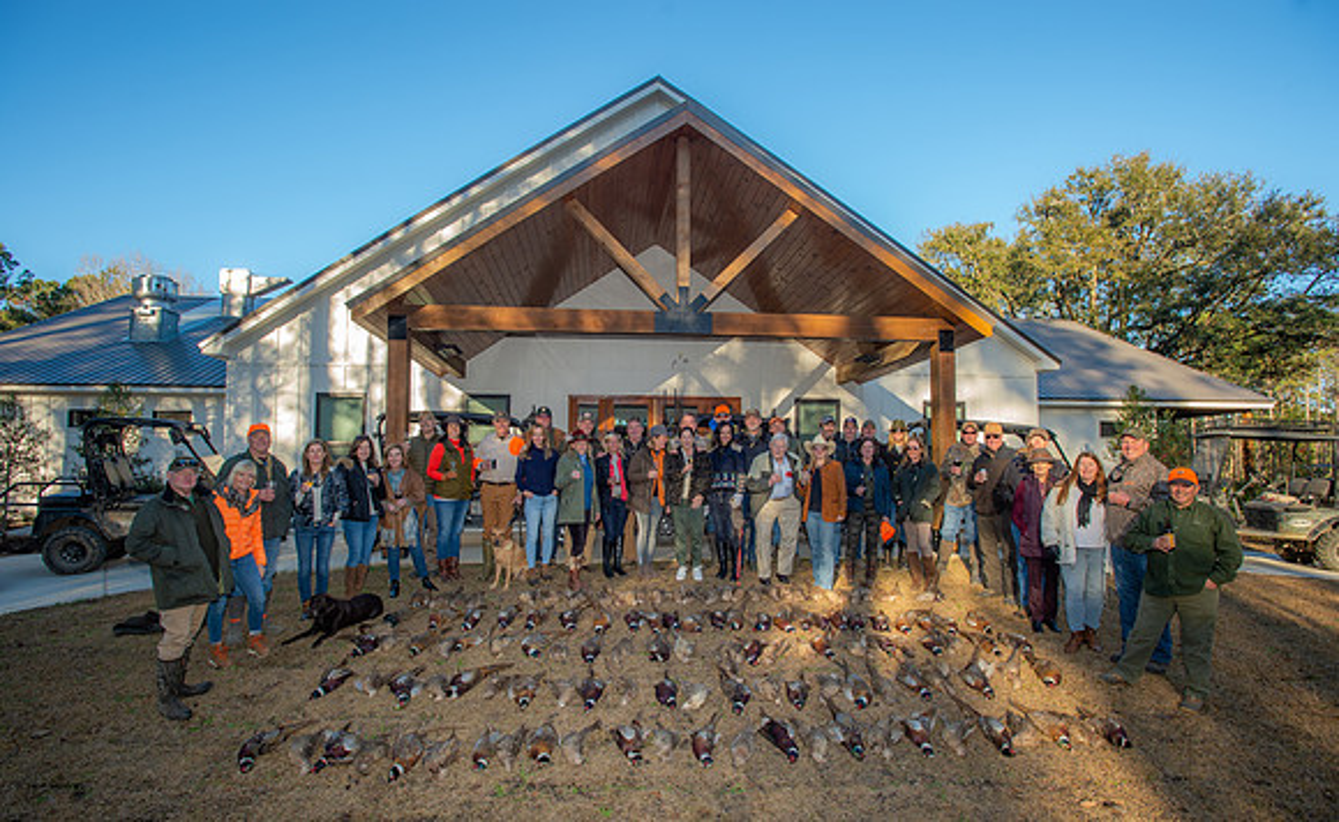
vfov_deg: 60.3
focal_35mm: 19
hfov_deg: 87.0
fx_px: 706
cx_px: 670
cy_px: 445
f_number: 5.6
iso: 160
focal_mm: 19
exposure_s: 1/125
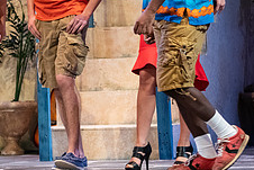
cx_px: 29
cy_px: 5
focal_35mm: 236
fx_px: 1666
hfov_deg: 8.7
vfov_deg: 5.8
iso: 3200
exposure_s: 1/320
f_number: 3.2
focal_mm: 92
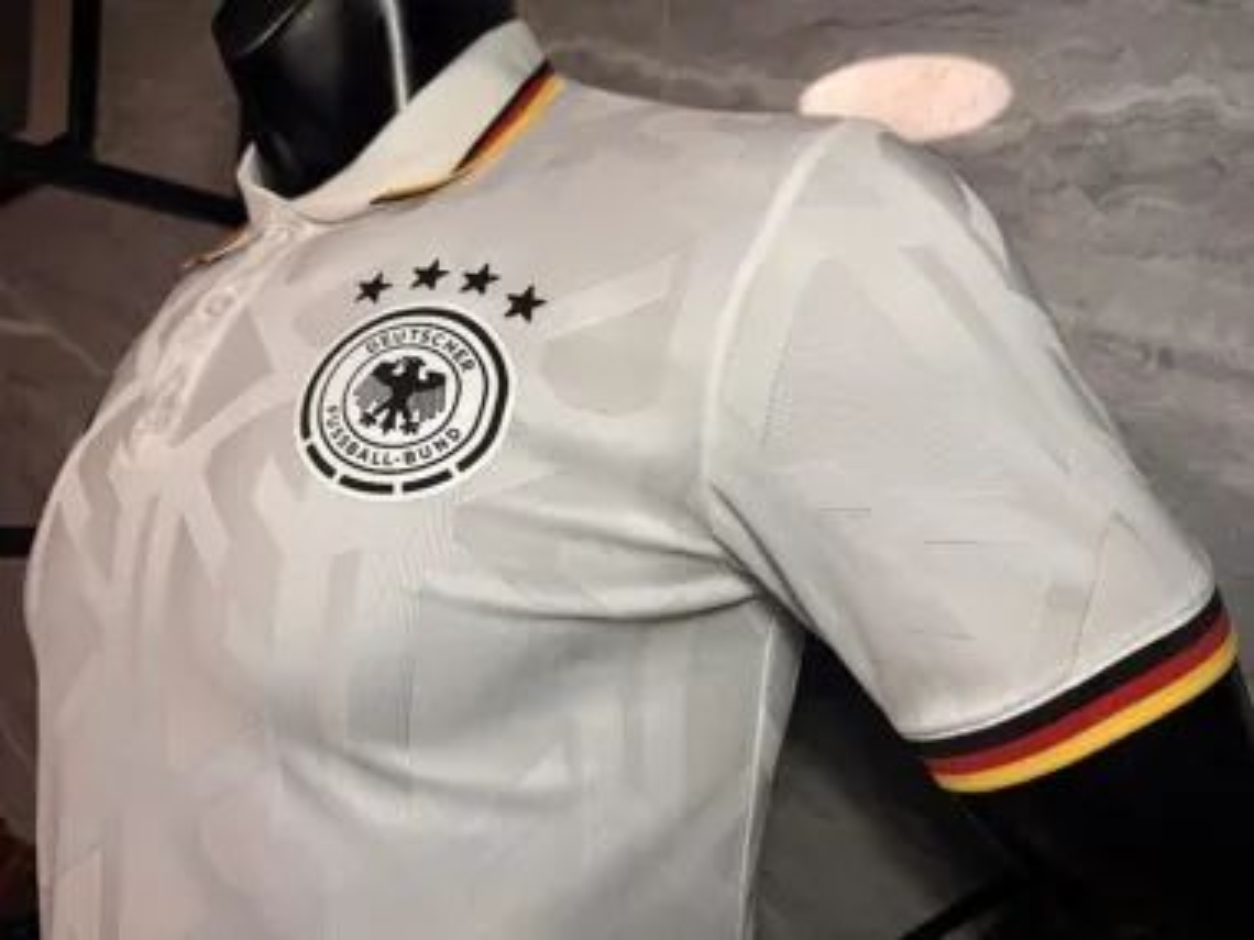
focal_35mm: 24
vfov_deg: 56.8
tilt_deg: +2.1
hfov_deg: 71.6
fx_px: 869
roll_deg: -1.2
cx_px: 627
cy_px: 470
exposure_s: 1/121
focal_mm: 6.76
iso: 50
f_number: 1.78
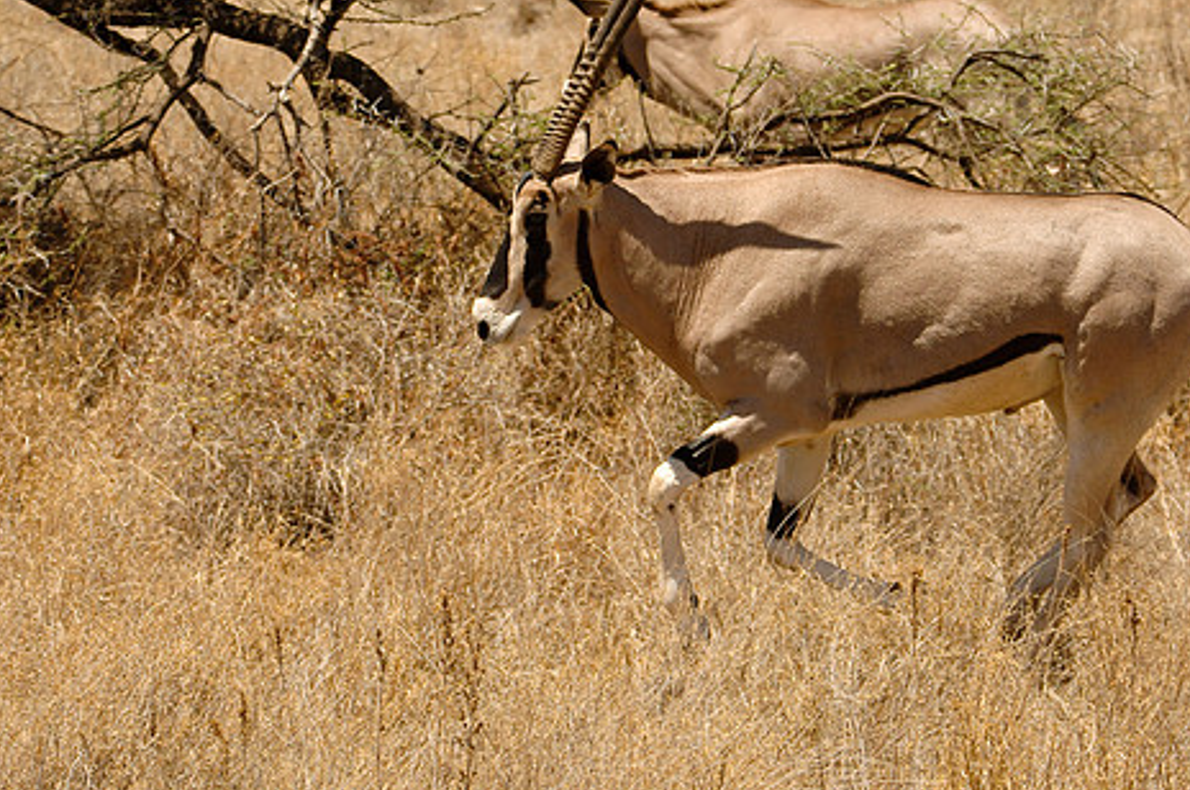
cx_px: 659
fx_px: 7427
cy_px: 337
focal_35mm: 225
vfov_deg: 6.1
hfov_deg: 9.2
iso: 400
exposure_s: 1/1250
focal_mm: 120
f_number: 6.3
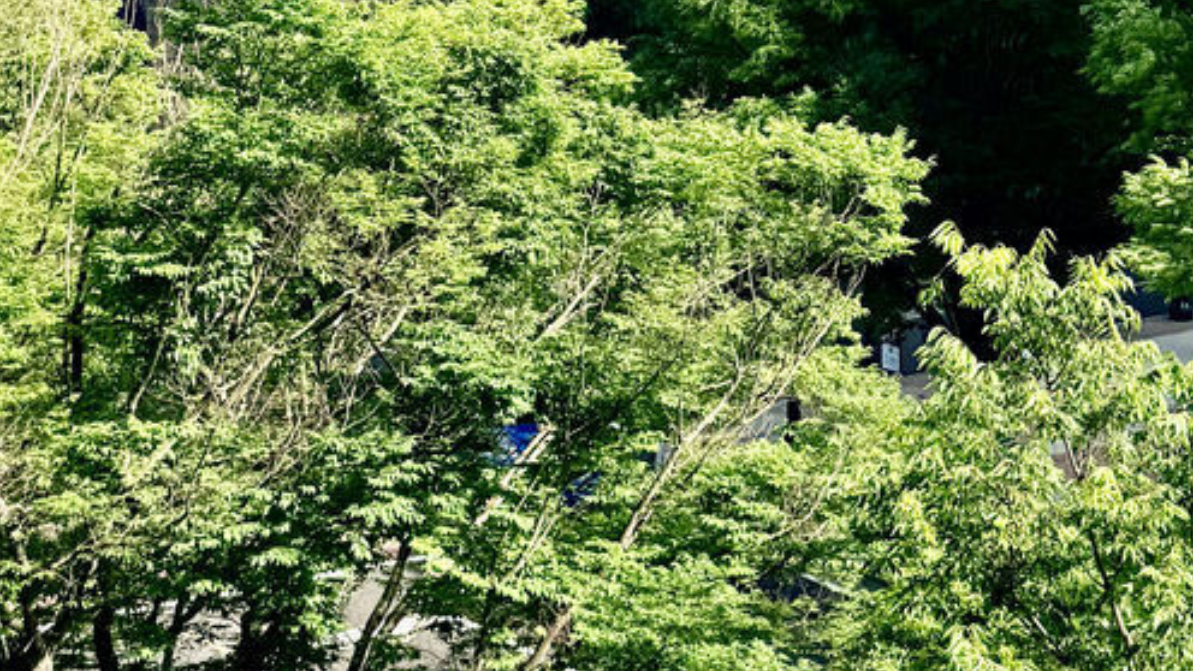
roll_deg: +0.3
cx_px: 699
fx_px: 2499
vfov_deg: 14.7
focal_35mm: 79
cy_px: -183
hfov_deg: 26.8
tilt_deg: +0.0
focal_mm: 6.76
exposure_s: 1/4405
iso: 80
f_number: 1.78
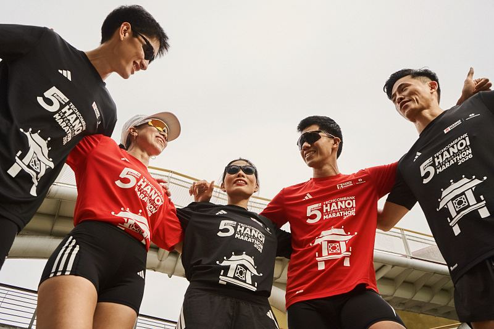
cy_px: 164
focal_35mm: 28
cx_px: 247
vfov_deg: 46.4
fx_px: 384
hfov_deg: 65.5
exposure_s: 1/200
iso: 200
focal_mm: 28
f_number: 9
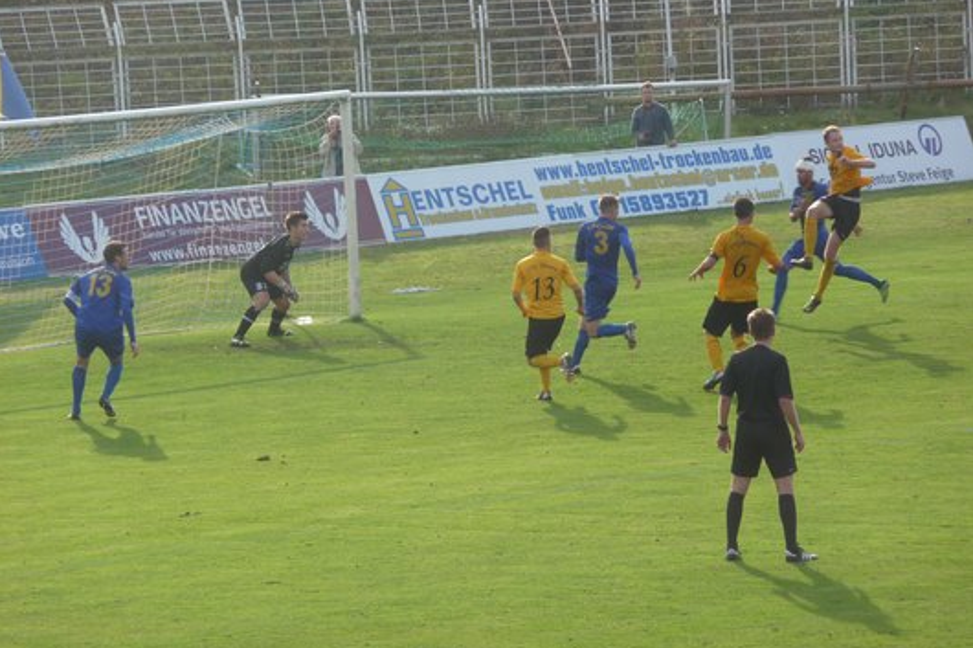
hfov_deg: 7.0
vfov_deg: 4.7
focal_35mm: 293
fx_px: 7916
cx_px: 486
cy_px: 292
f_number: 4.9
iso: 100
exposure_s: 1/200
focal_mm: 47
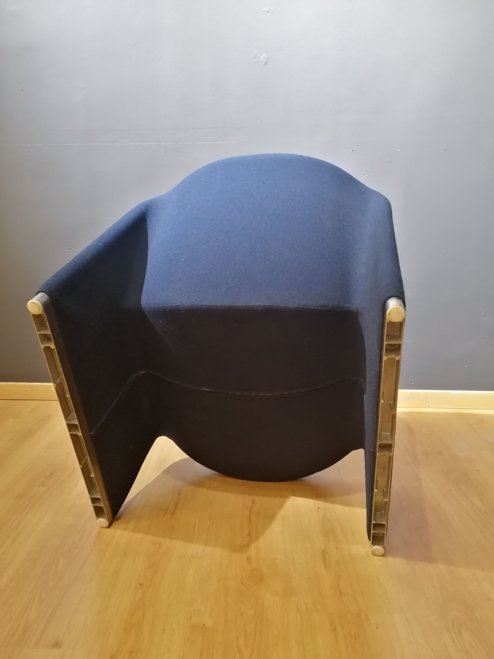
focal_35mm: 28
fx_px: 533
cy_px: 341
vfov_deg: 63.4
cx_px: 251
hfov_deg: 49.7
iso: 400
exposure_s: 1/25
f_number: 1.8
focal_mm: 3.95
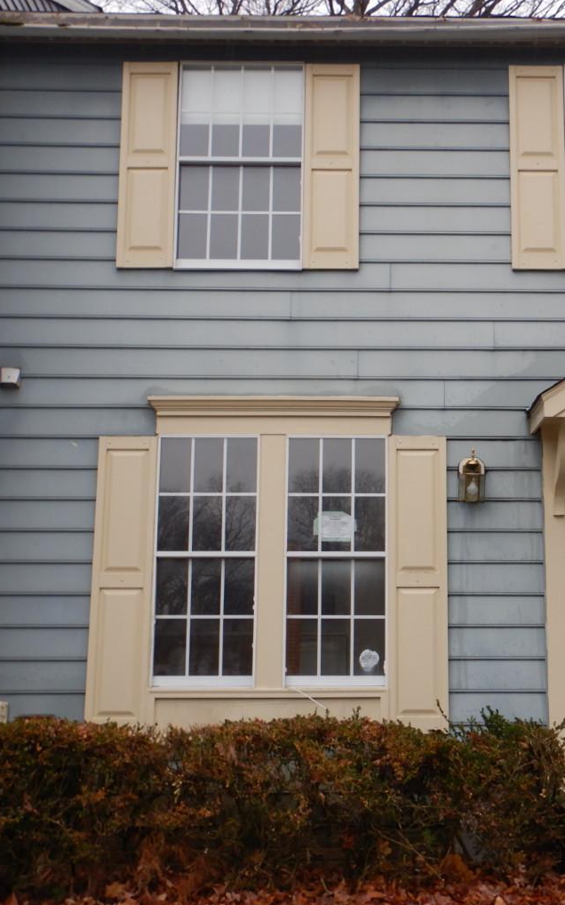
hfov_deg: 25.0
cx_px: 424
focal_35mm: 51
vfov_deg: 39.6
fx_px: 1257
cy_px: 435
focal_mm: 6.1
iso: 125
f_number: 4.2
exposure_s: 1/80
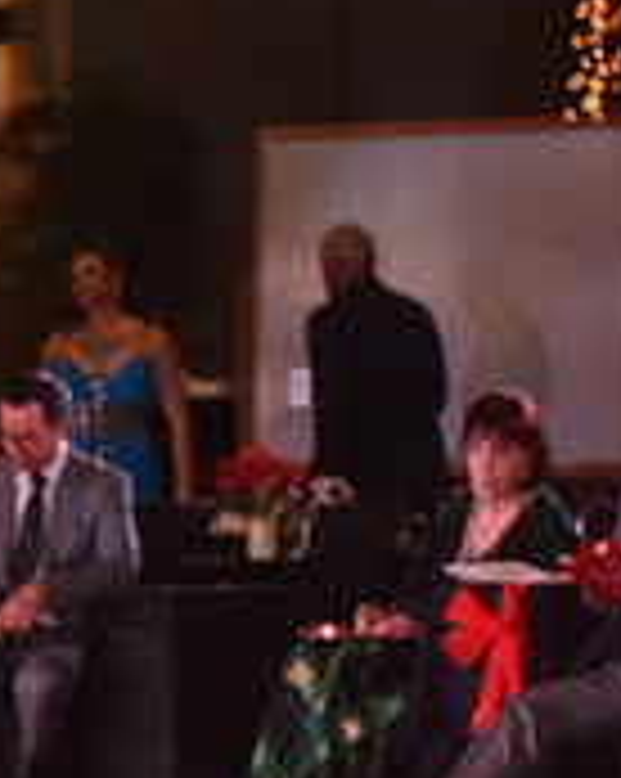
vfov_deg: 4.7
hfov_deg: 3.7
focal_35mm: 410
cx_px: -567
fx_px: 9436
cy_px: 699
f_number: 5
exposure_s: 1/200
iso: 1600
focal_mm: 130
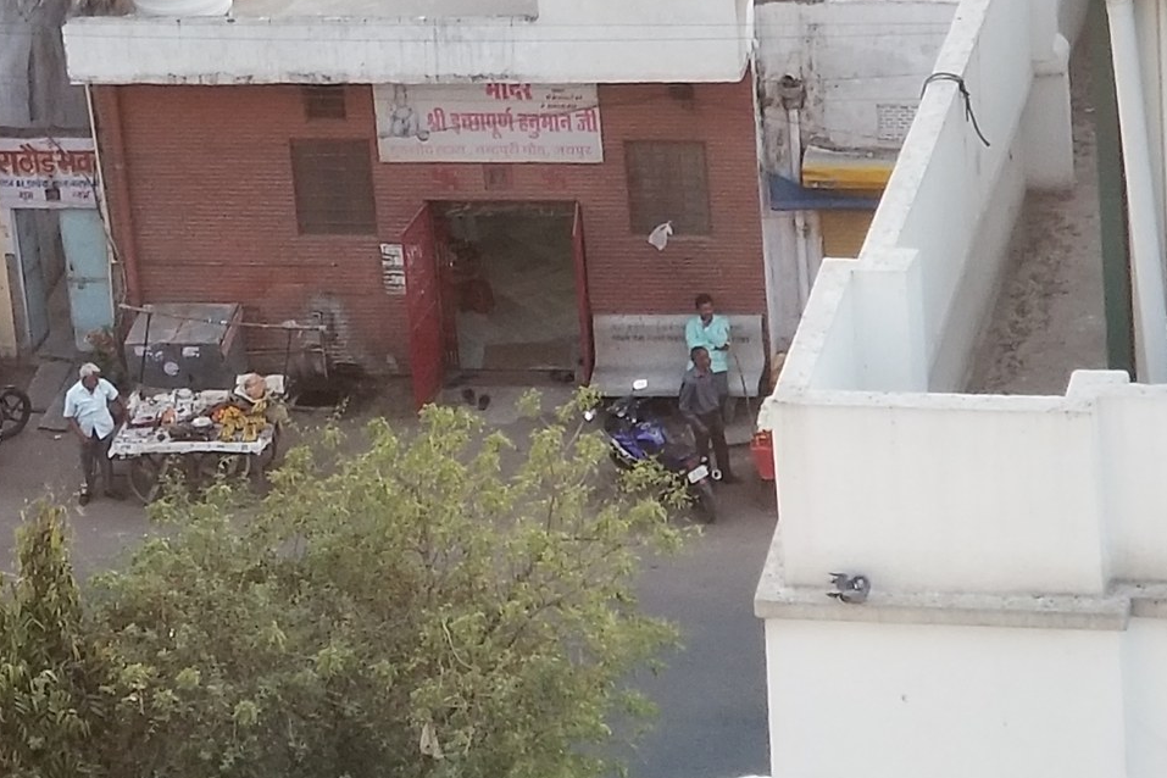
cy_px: 179
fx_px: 3663
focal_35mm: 113
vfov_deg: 12.1
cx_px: -5
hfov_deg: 17.7
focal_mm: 6
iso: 80
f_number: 2.4
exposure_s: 1/30
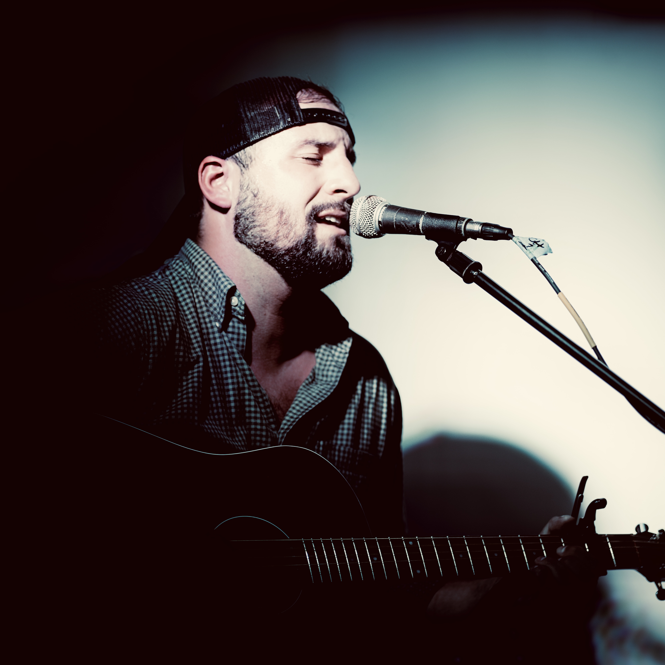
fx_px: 2369
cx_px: 333
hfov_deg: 16.0
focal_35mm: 109
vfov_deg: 16.0
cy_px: 331
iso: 200
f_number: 1.8
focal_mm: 85
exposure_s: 1/50
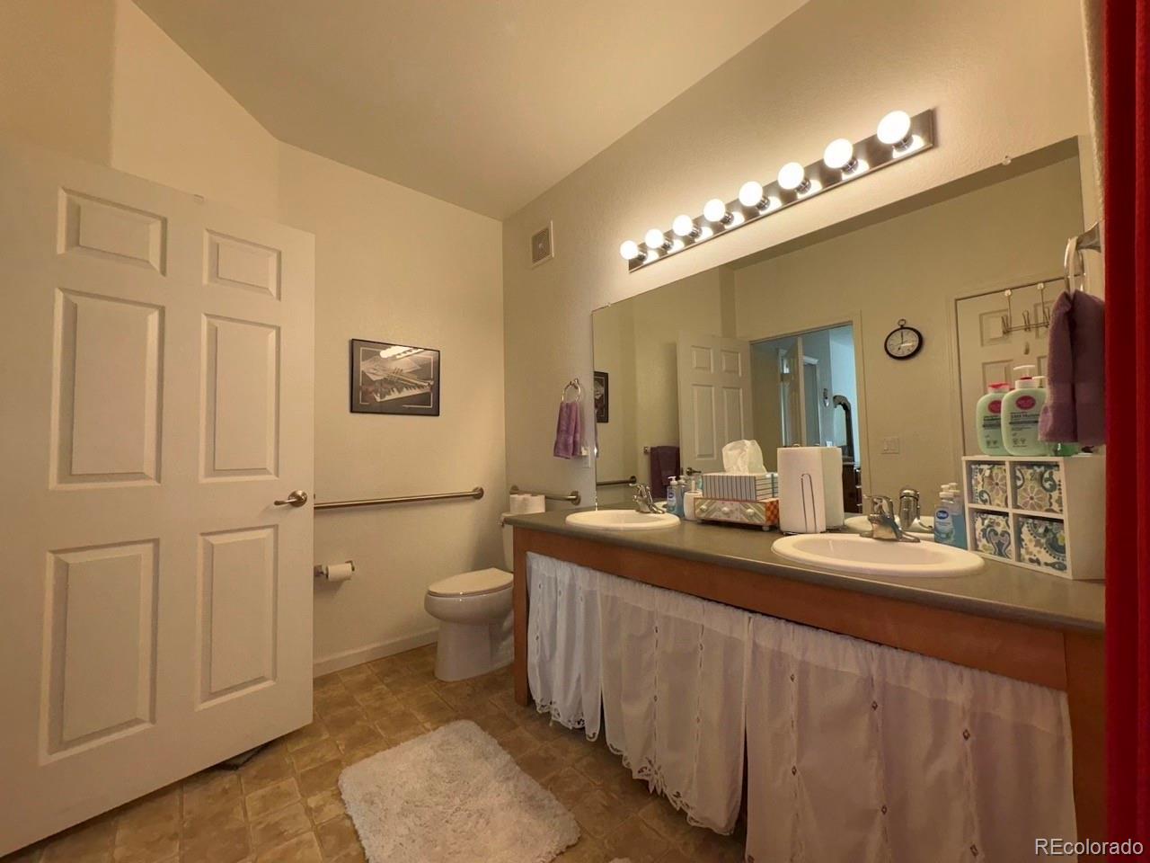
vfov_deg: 85.7
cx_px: 575
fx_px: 465
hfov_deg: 102.1
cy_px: 432
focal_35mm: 14
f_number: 2.2
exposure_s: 1/120
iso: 64
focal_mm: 2.22
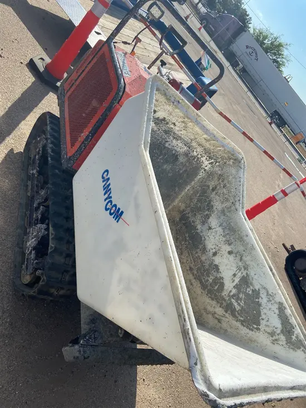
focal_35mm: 26
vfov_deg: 67.3
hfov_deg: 53.1
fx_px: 306
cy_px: 204
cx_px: 153
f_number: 1.8
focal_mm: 4.25
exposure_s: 1/2967
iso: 32
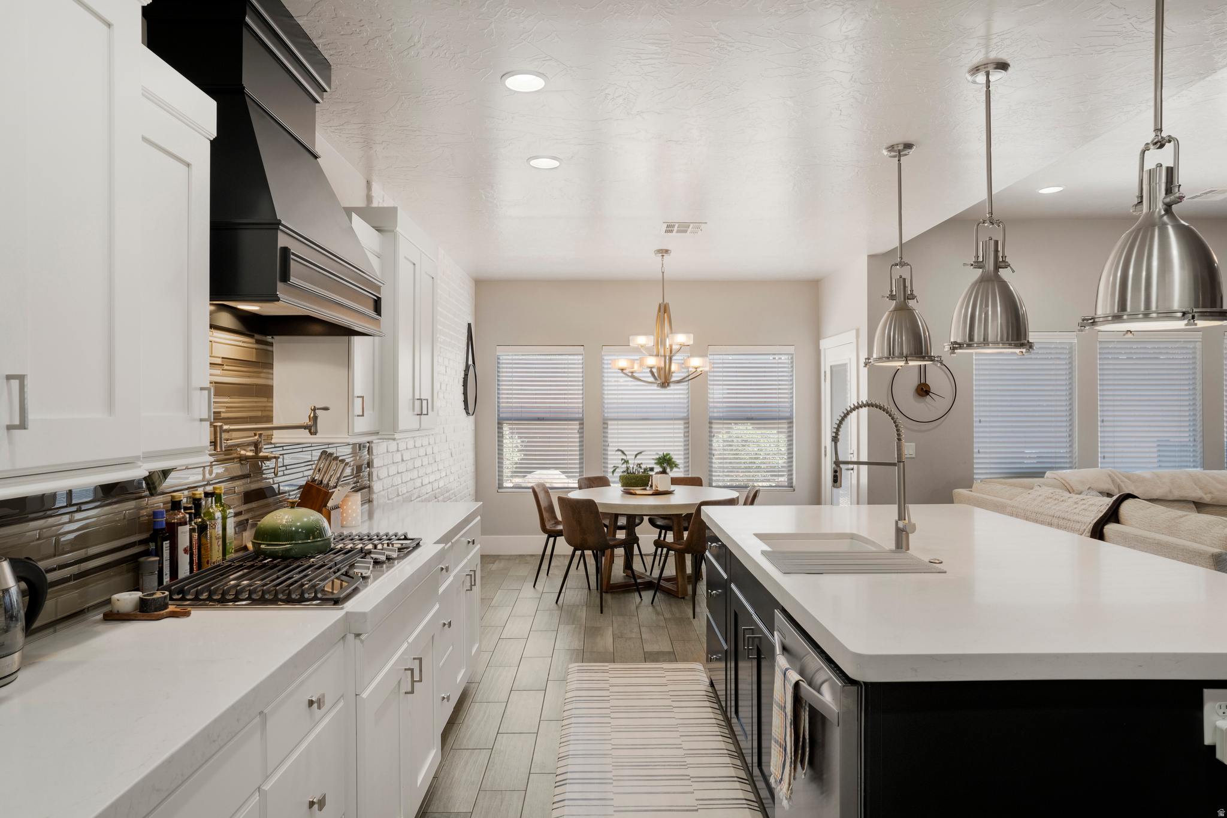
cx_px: 614
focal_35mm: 20
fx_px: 682
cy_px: 409
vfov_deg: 61.9
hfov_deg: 84.0
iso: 250
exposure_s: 1/8
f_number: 9
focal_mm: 20
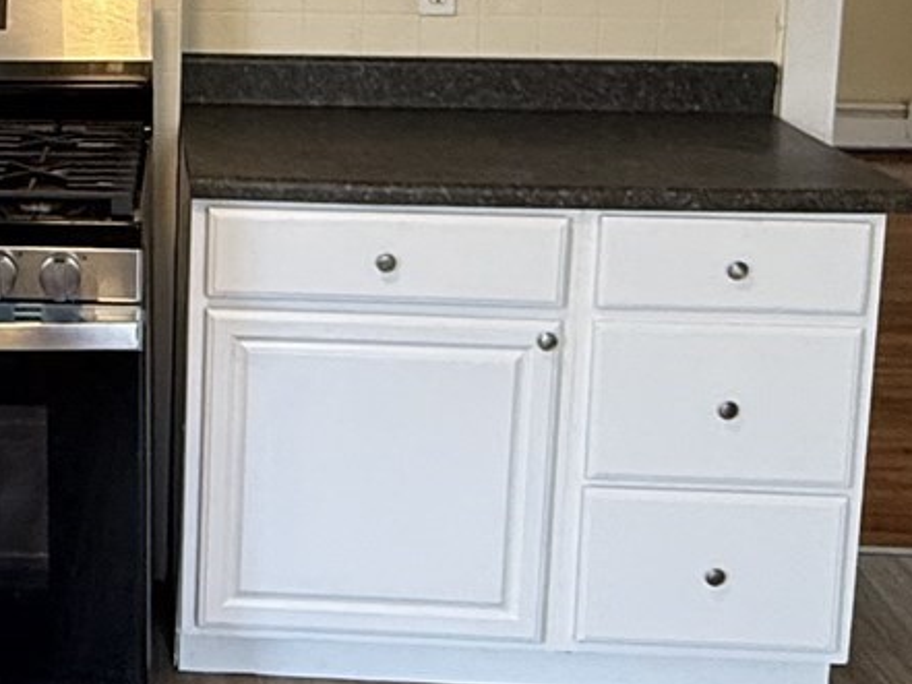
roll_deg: -1.0
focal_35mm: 65
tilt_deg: -8.3
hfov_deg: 28.0
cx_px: -4
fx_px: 1713
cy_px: 23
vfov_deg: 21.9
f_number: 2.2
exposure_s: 1/60
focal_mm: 2.22
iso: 160
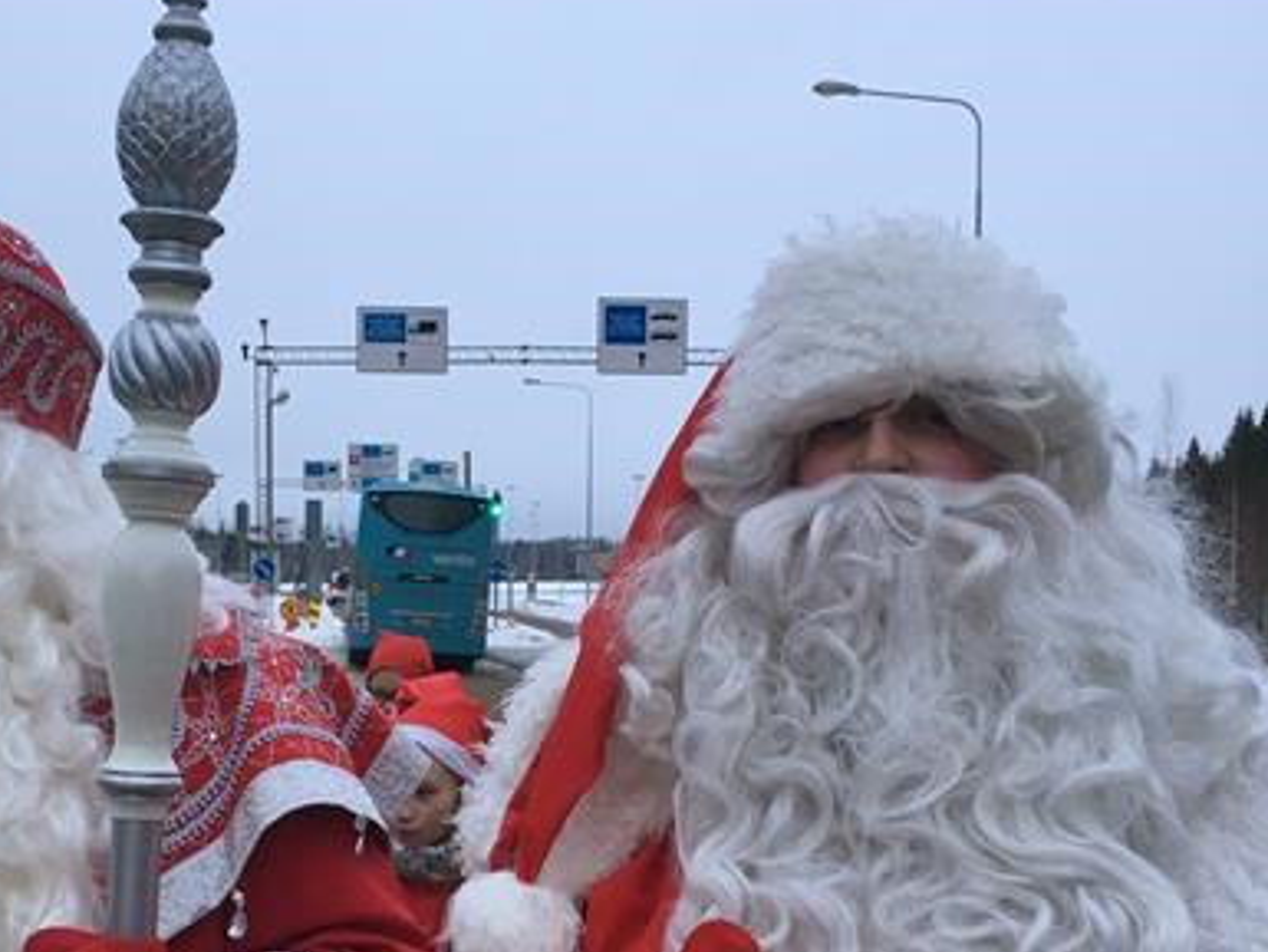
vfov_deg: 29.3
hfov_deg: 38.6
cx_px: 451
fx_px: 1795
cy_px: 702
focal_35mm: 49
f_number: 2.2
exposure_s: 1/33
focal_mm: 4.15
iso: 40
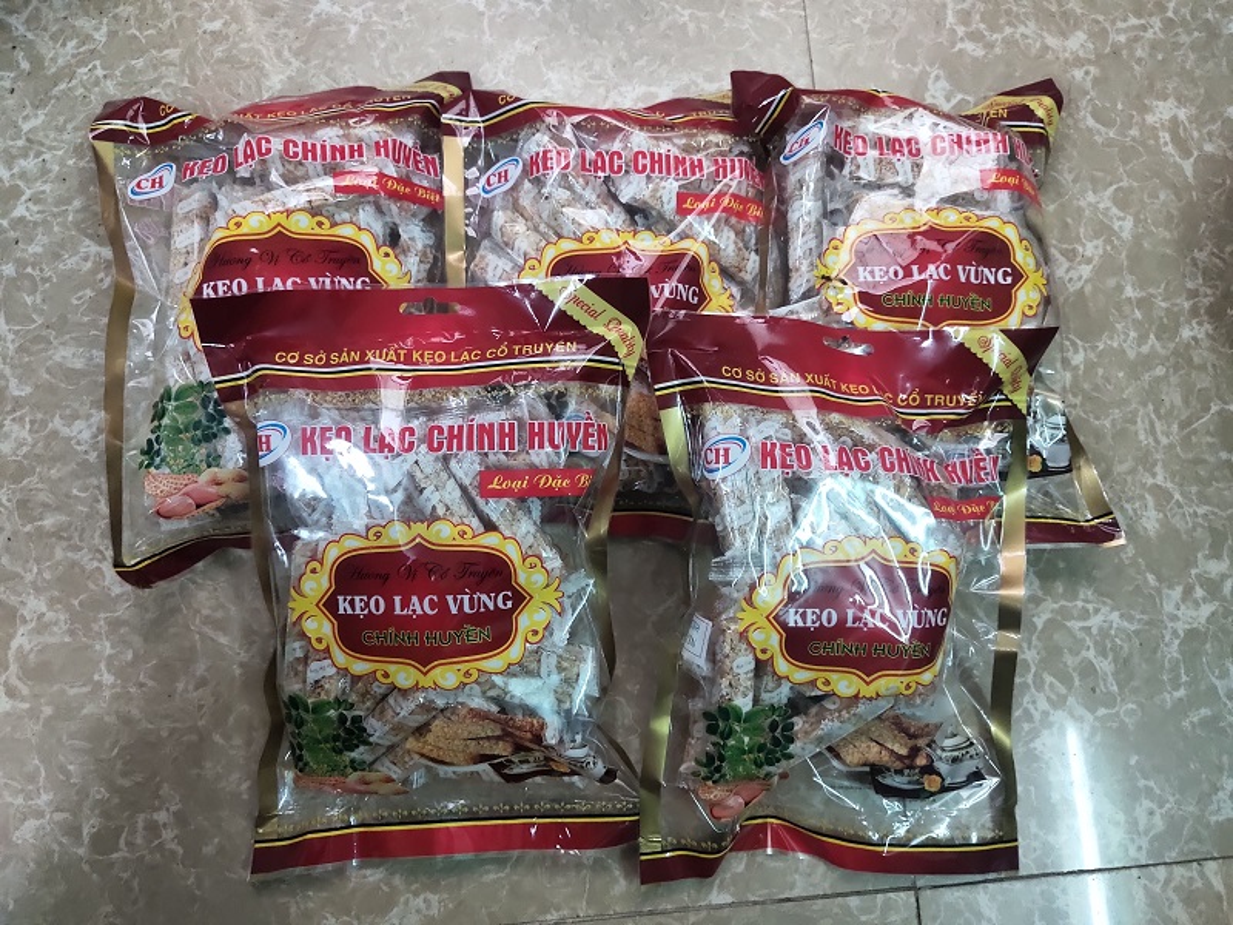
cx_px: 616
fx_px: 890
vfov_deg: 54.9
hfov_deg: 69.4
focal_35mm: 25
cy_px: 462
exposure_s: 1/100
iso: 525
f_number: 1.7
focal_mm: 4.71
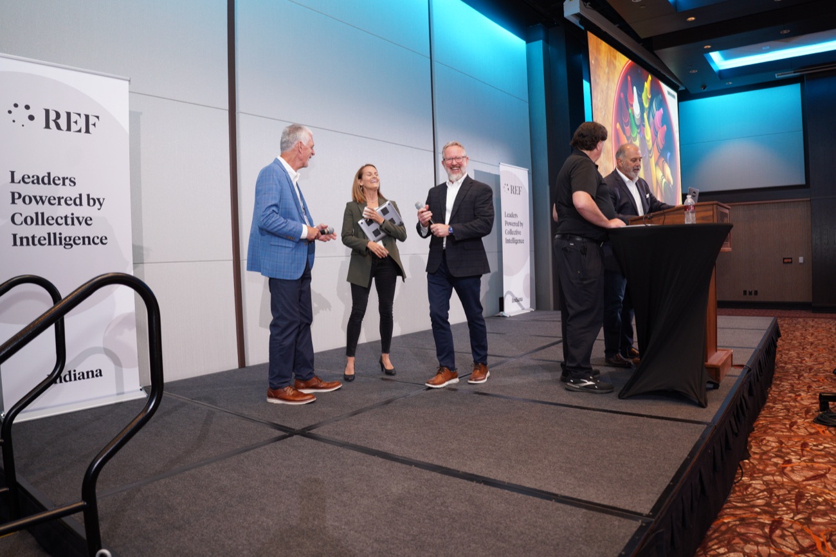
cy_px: 278
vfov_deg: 53.1
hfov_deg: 73.8
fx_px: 557
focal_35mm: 24
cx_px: 418
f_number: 3.2
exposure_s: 1/80
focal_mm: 24
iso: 800
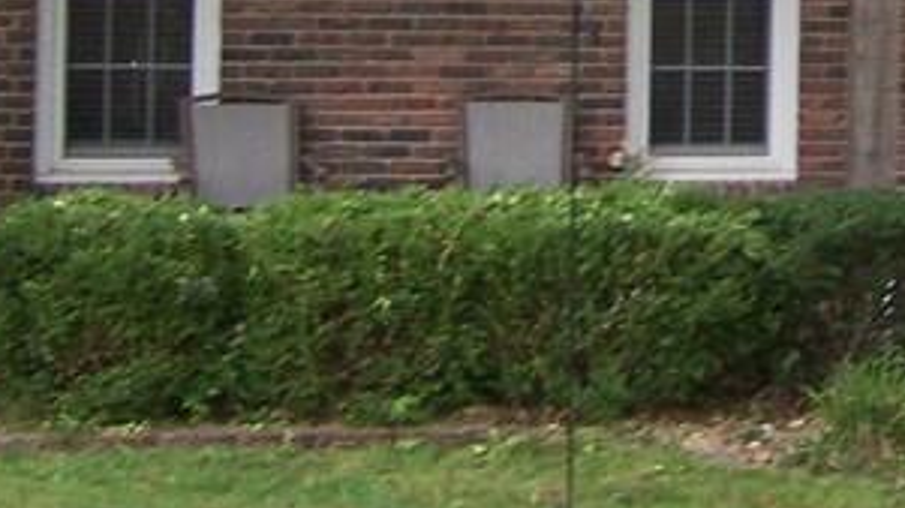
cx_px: 1112
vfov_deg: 8.4
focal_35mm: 141
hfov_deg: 14.7
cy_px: -301
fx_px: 3382
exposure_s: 1/60
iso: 140
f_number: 2.8
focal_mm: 6.3
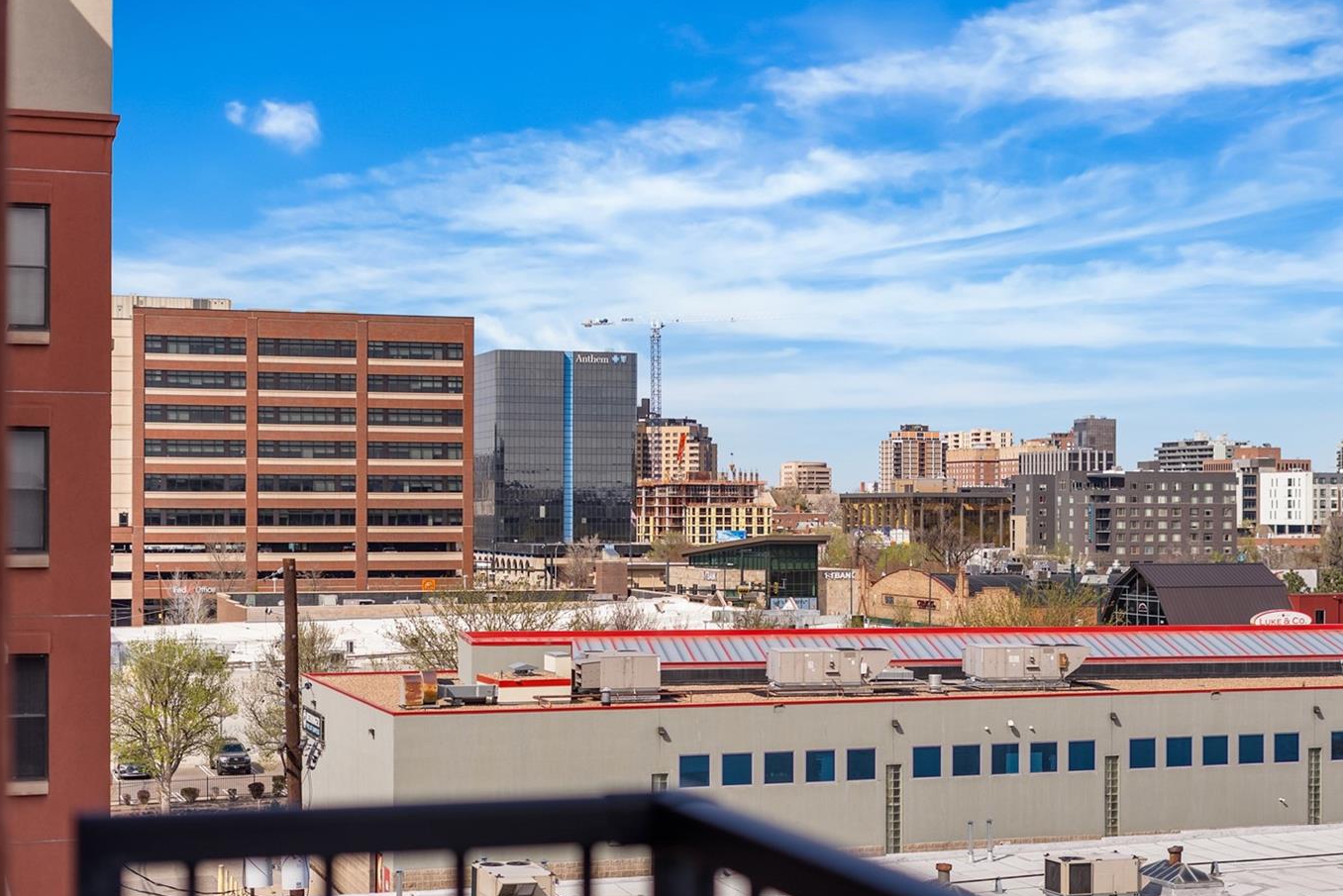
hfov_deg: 33.9
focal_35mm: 59
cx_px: 780
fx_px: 2202
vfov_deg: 23.0
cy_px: 509
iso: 200
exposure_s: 1/1600
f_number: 2.8
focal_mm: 50
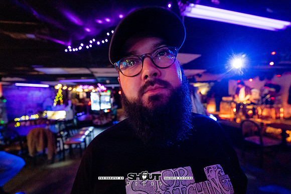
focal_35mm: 14
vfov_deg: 81.2
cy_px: 97
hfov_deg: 104.2
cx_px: 146
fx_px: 113
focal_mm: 14
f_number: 2.8
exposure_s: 1/160
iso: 3200
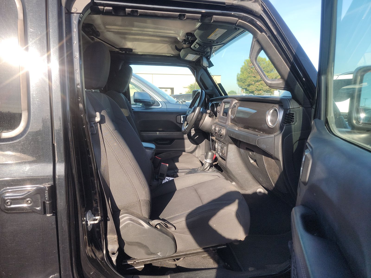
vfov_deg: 56.8
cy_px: 139
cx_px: 186
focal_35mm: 24
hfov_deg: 71.6
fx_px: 257
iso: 50
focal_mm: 6.7
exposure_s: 1/196
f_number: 1.8
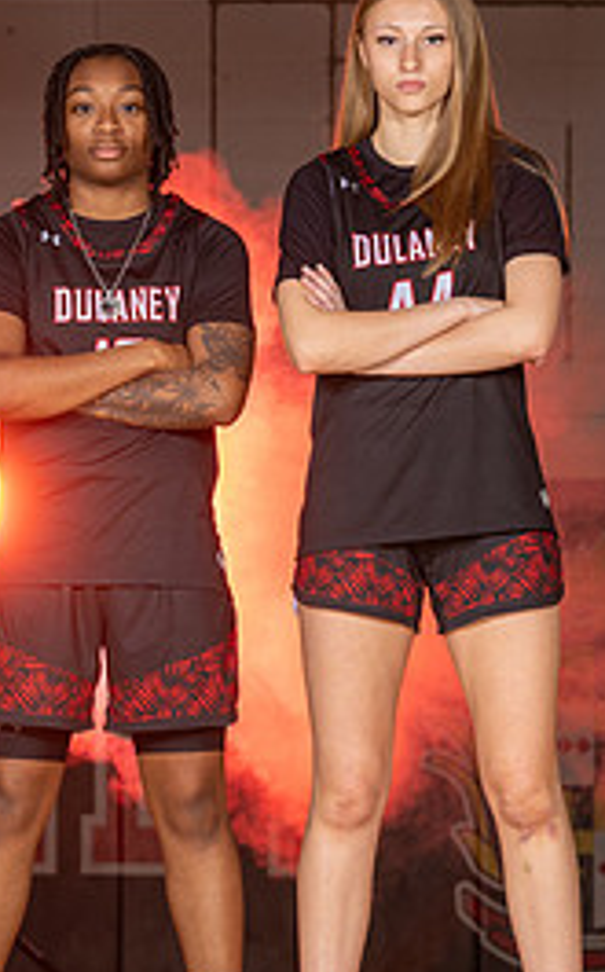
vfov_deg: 8.6
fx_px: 6481
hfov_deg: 5.3
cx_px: -85
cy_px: 527
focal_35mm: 245
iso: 80
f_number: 6.3
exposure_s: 1/125
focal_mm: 93
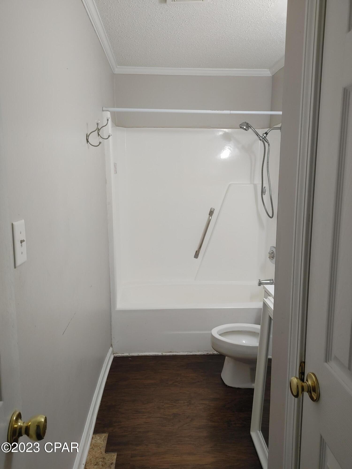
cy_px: 234
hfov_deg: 53.1
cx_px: 176
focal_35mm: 26
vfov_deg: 67.3
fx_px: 353
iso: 150
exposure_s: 1/60
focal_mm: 5.58
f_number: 1.8
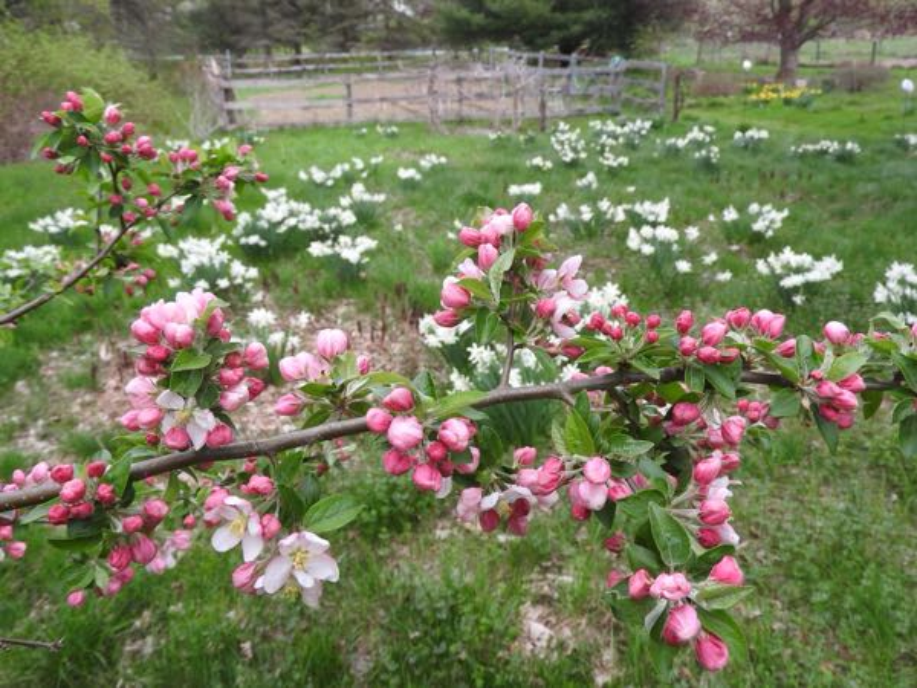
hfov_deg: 60.0
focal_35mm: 30
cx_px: 458
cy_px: 344
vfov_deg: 46.8
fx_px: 795
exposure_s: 1/100
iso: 100
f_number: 3.5
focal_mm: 5.4
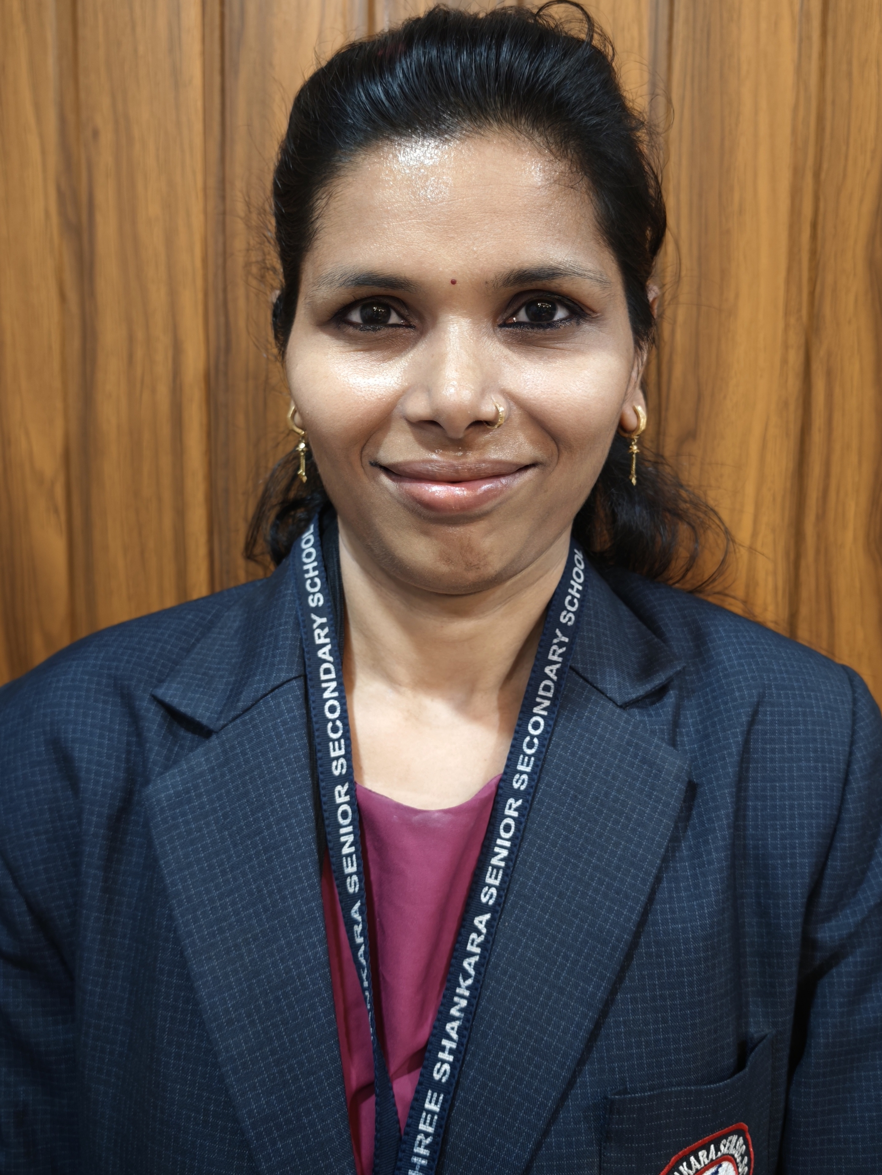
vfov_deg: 73.9
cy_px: 588
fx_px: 781
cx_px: 441
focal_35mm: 23
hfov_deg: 58.9
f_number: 1.67
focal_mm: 8.71
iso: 400
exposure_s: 1/50
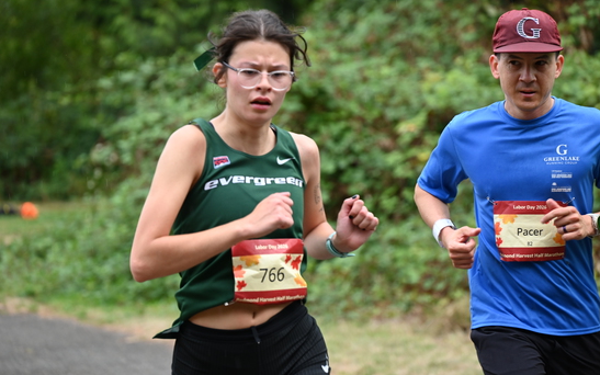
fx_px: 3352
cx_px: 299
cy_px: 176
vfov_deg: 6.4
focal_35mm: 205
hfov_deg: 10.2
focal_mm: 200
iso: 800
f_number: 6.3
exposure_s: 1/250
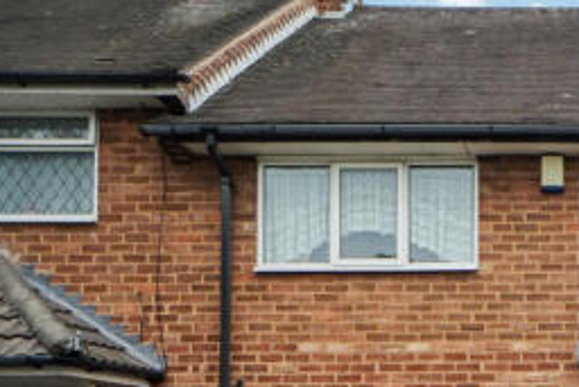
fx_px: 1050
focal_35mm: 65
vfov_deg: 19.6
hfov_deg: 27.2
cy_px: 470
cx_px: 692
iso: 400
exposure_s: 1/125
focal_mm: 17
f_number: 9
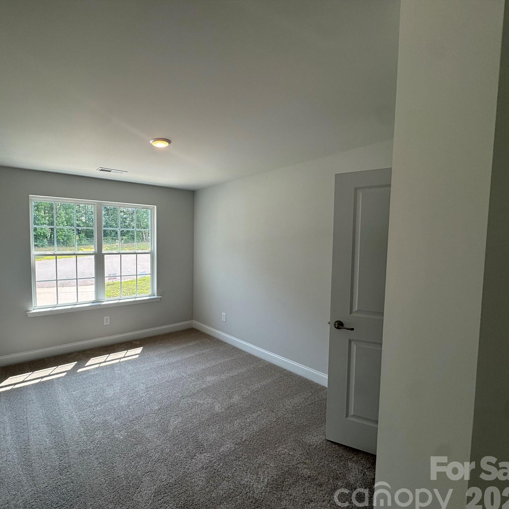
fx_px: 283
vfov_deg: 84.0
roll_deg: -0.1
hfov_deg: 82.3
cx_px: 190
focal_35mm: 17
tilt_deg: -3.3
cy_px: 261
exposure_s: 1/159
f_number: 2.2
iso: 40
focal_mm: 2.22
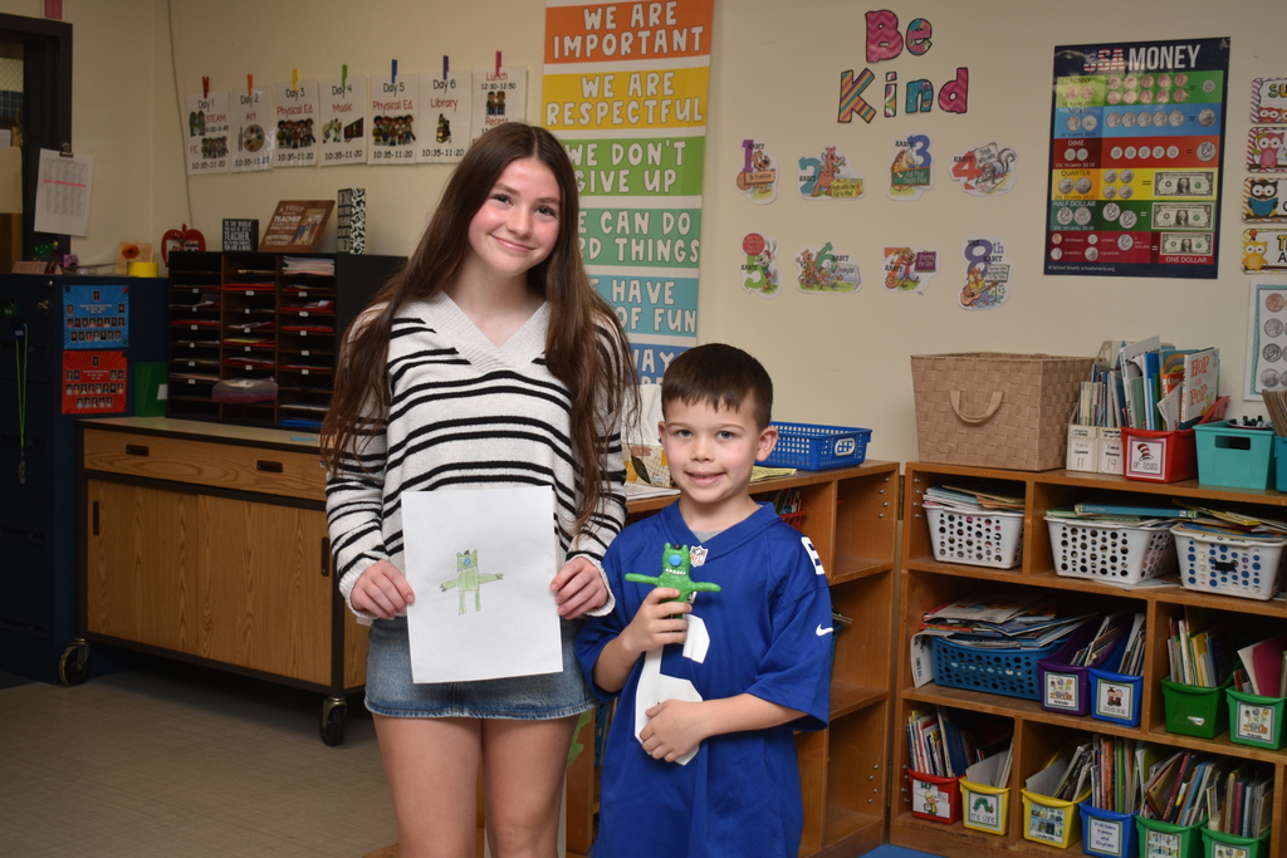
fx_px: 1716
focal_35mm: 48
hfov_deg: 41.1
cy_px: 429
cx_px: 644
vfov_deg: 28.1
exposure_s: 1/60
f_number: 4.5
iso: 160
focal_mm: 32
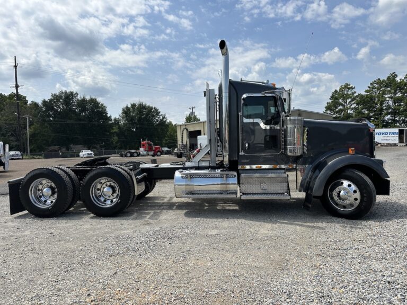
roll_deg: +2.2
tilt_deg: -1.6
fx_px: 282
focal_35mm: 24
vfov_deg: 56.8
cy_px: 152
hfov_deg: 71.6
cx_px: 204
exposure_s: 1/6211
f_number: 1.78
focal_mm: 6.86
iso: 80
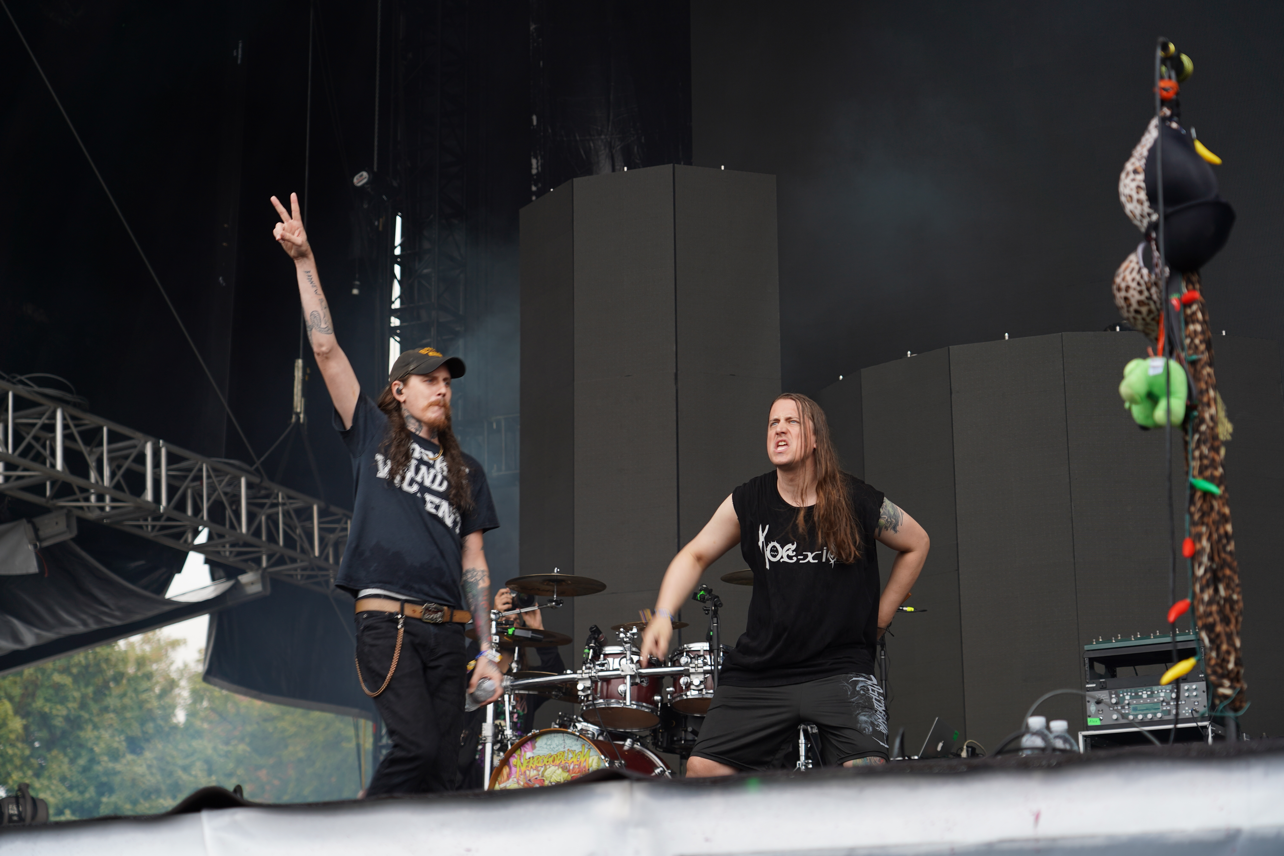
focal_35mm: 65
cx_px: 642
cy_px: 428
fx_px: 2318
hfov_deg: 31.0
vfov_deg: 20.9
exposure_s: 1/100
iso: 100
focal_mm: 65
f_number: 4.5
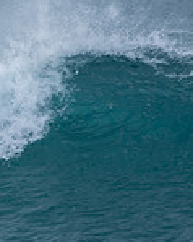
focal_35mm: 2634
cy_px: 157
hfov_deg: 0.6
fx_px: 18826
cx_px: -247
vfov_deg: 0.7
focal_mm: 480
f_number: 6.3
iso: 100
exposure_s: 1/320
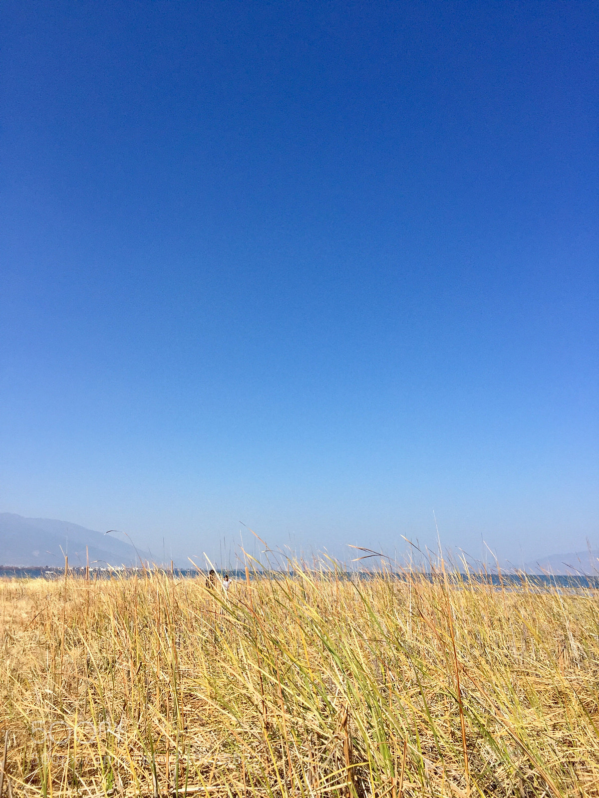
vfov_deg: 61.7
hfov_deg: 48.2
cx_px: 300
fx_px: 669
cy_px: 399
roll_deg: +0.3
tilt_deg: +14.5
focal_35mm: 29
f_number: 2.2
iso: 32
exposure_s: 1/2825
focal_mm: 4.15
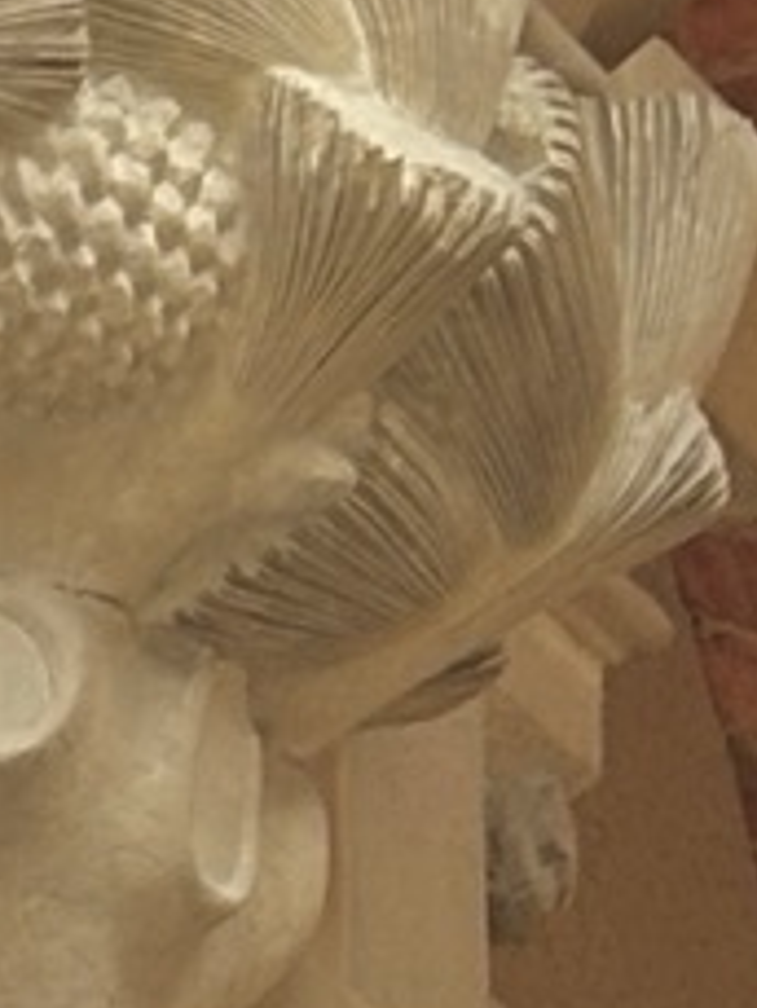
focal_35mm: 408
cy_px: 2623
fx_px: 11885
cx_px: -1589
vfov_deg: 4.7
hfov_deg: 3.6
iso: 50
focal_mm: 5.96
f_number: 1.6
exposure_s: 1/71
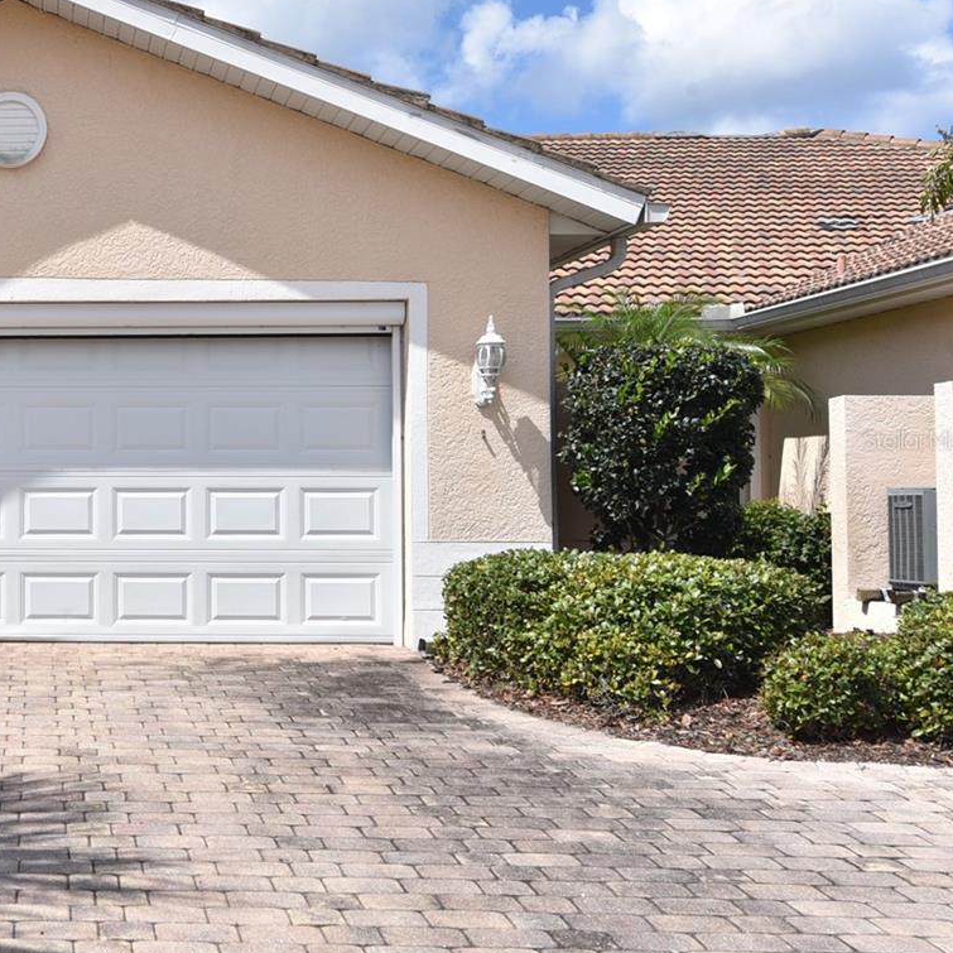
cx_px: -34
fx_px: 1682
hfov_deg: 29.2
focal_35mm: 54
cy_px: 440
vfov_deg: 31.6
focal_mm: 30
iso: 200
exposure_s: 1/500
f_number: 11
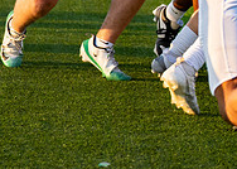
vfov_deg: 3.7
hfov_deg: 5.1
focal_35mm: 390
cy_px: -64
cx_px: 400
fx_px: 2623
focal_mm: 77
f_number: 2.8
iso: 200
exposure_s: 1/1250
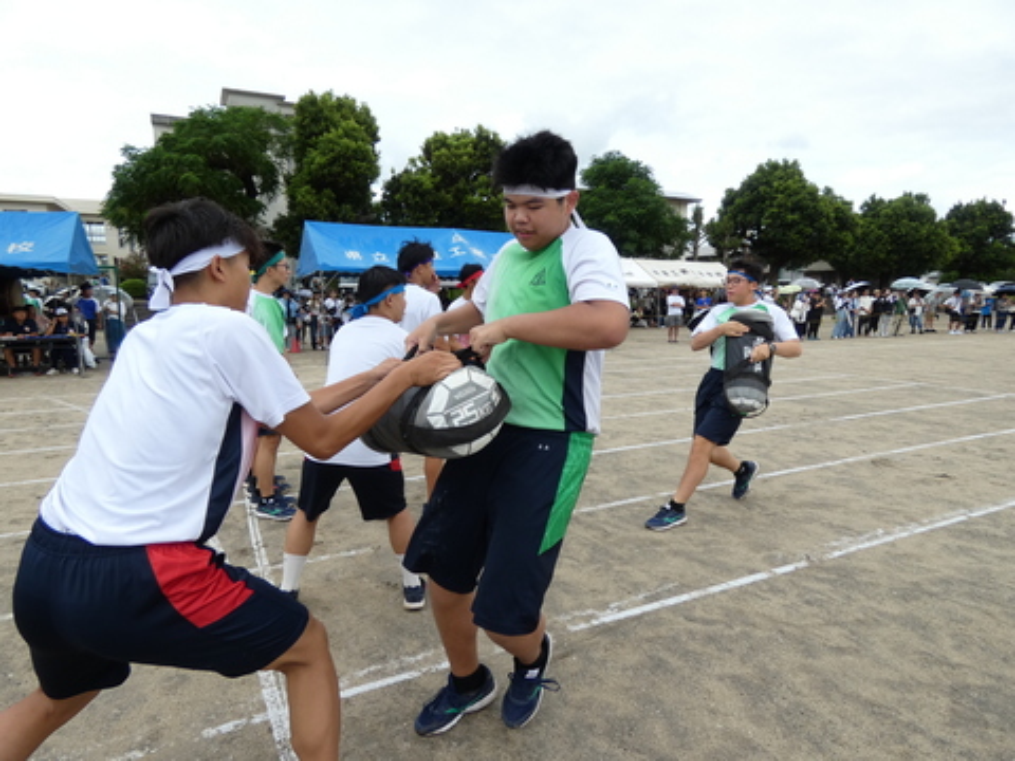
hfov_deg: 81.7
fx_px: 586
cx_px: 508
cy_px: 380
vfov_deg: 66.0
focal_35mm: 20
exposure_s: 1/640
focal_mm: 3.6
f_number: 2.8
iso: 80
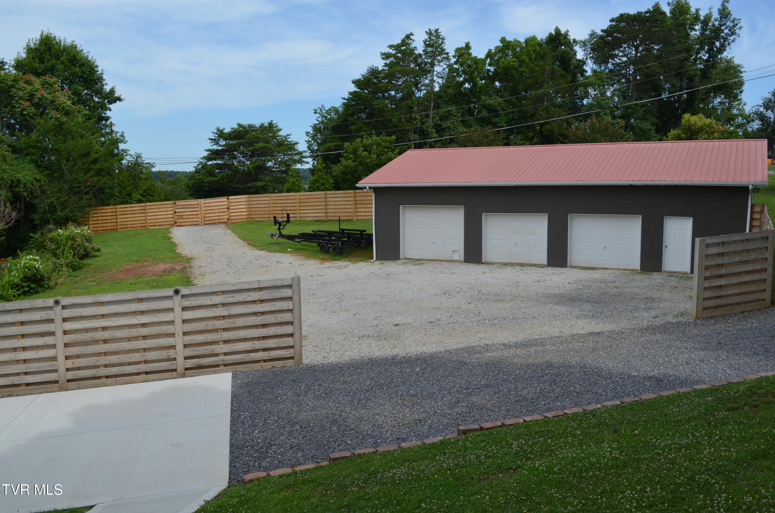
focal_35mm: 30
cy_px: 256
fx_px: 644
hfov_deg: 62.0
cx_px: 388
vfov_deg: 43.4
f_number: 11
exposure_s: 1/125
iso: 100
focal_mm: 20
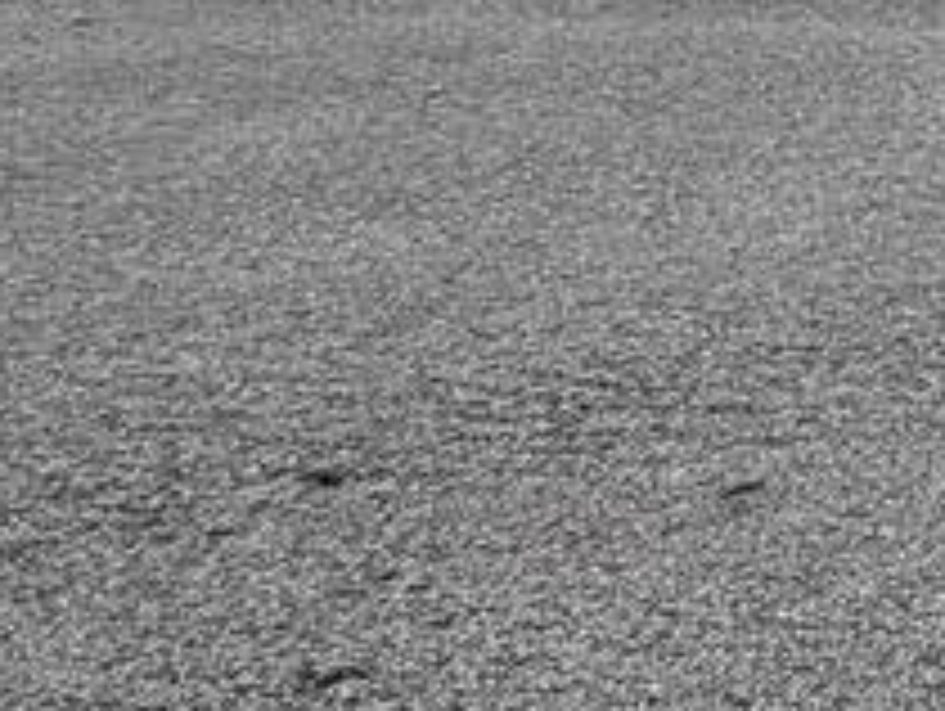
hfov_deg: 13.1
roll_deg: -0.5
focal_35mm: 96
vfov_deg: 14.1
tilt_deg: -1.2
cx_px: 2462
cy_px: -450
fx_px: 2624
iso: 32
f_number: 2.2
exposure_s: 1/1259
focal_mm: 2.22
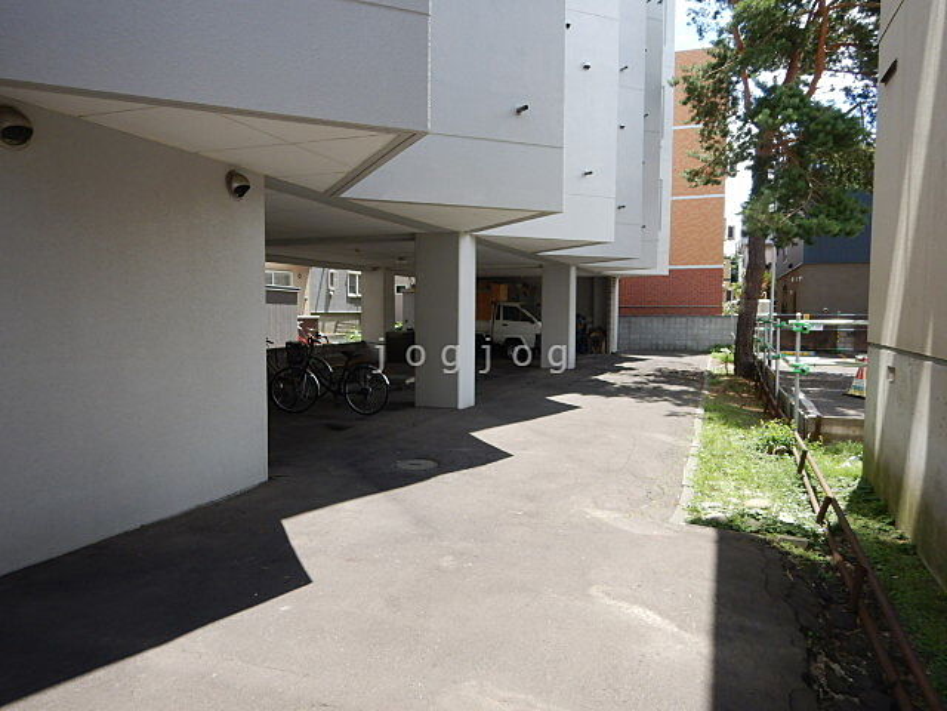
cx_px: 474
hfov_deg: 71.6
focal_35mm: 24
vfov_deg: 56.8
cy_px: 356
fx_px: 657
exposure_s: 1/640
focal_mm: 4.3
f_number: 2.8
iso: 125
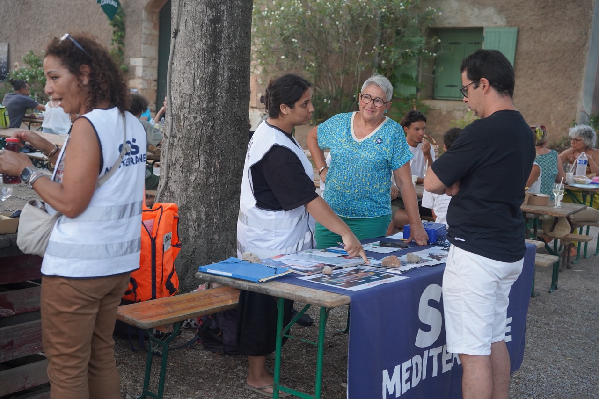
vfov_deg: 26.9
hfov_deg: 39.5
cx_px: 300
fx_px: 835
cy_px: 200
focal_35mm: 50
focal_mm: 50.2
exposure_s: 1/160
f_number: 4
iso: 2000
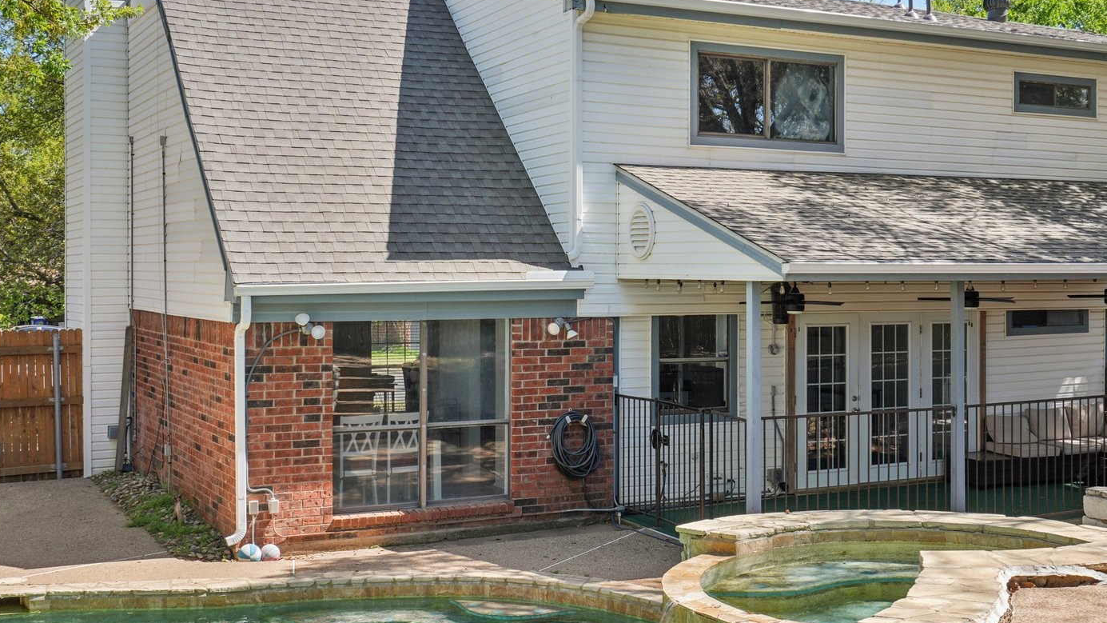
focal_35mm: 48
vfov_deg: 24.9
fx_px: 1409
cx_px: 704
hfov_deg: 42.5
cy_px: 240
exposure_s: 1/160
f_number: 8
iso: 100
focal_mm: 31
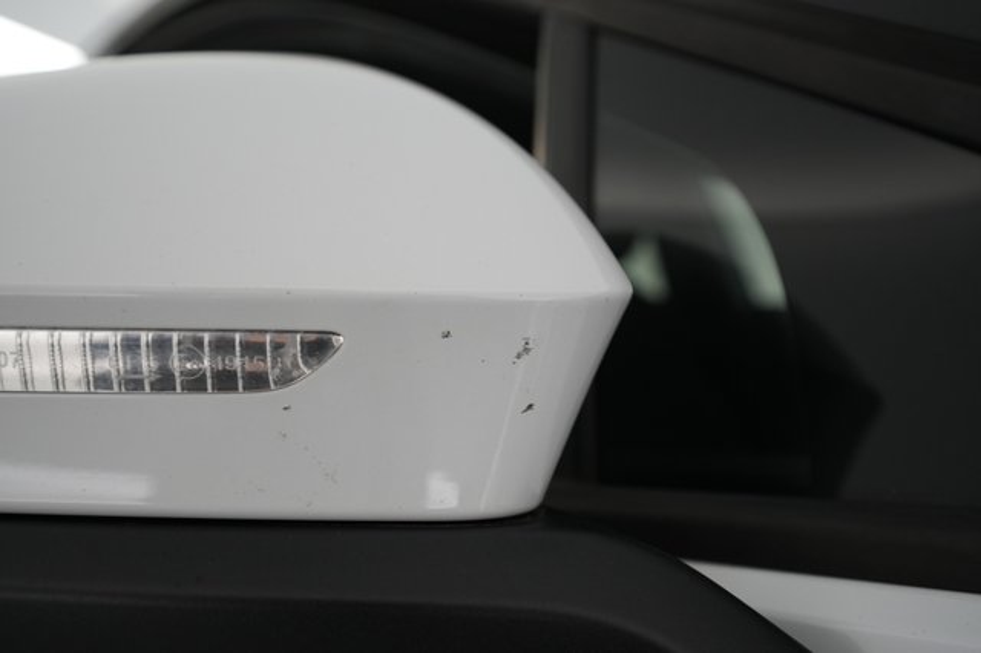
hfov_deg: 65.5
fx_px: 763
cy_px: 326
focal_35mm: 28
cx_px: 490
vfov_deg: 46.4
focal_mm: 28
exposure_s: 1/100
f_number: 4.5
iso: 1600
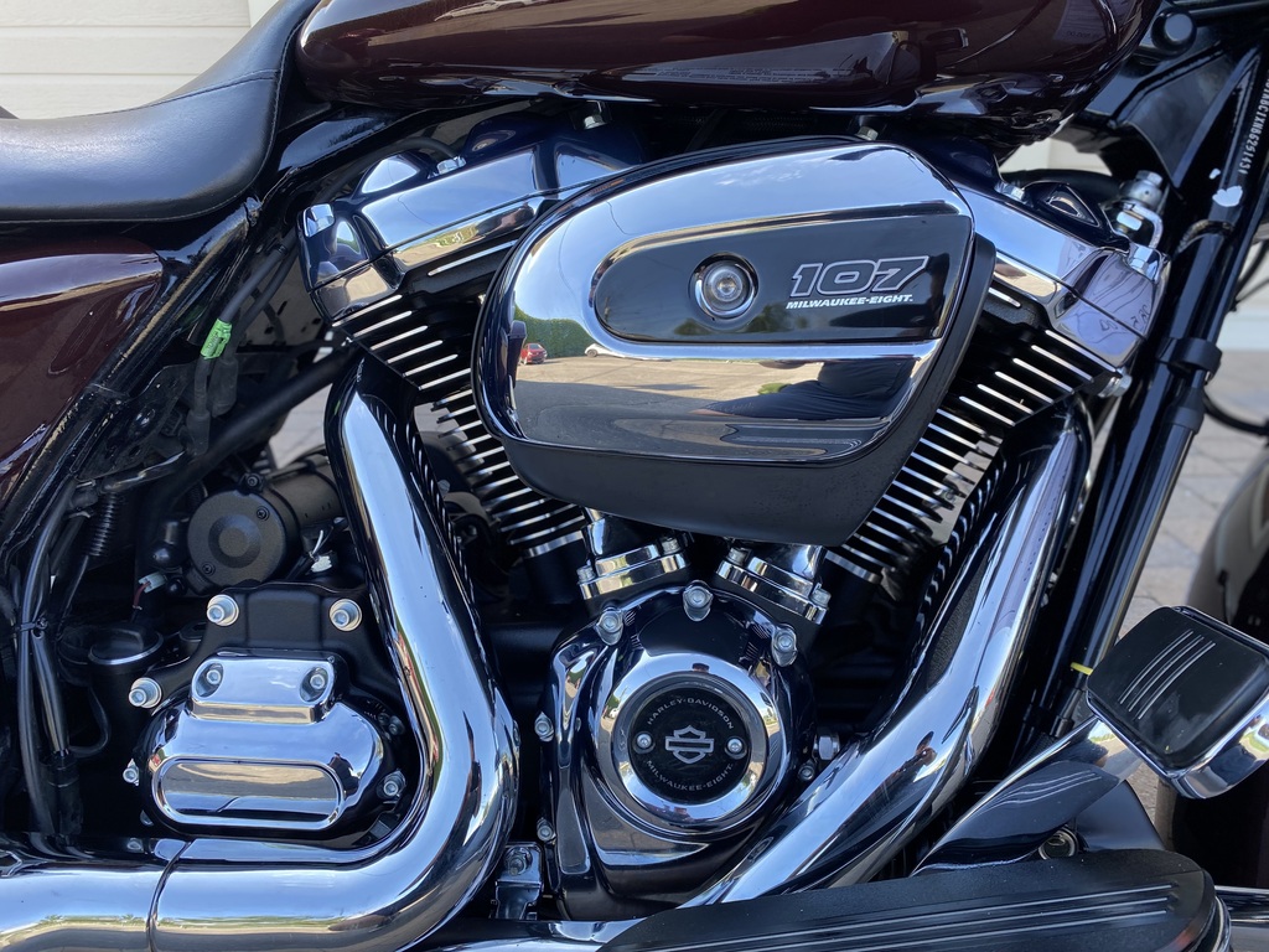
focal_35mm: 26
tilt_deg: -17.7
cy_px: 476
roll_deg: +1.1
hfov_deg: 67.3
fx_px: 953
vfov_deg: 53.1
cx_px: 634
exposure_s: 1/246
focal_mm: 4.25
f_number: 1.8
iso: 32
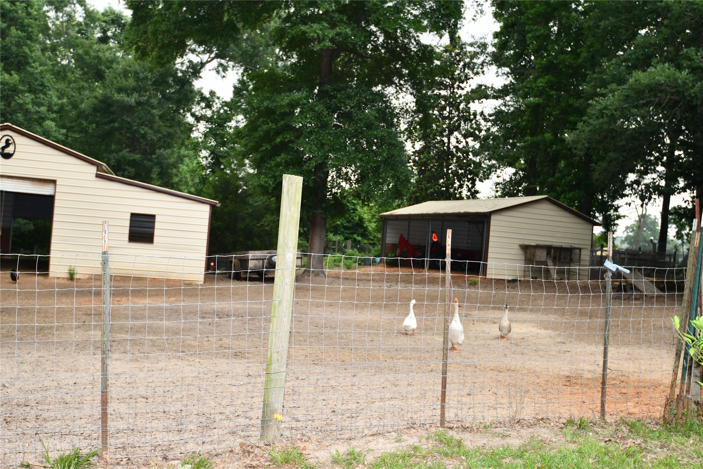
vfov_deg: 35.9
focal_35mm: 37
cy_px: 234
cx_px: 352
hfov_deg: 51.9
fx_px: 722
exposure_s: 1/250
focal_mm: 31
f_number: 4
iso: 400
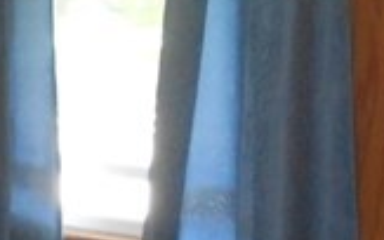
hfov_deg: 11.6
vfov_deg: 7.6
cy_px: 193
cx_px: -203
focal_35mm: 173
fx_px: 1811
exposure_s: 1/25
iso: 320
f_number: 3.5
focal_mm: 4.6
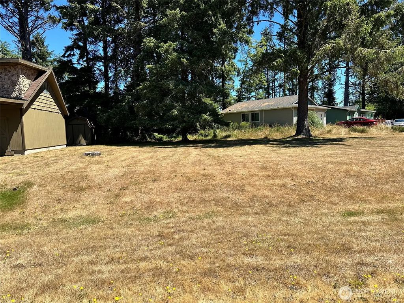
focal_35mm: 24
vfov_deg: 56.8
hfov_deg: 71.6
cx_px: 202
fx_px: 280
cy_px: 152
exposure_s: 1/2732
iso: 80
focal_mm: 6.86
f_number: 1.78
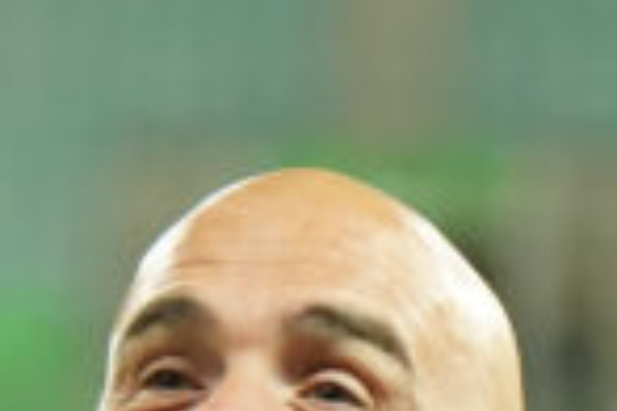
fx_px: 12767
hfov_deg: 2.8
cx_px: -625
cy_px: 78
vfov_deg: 1.8
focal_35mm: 745
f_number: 2.8
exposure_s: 1/1250
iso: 4000
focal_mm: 107
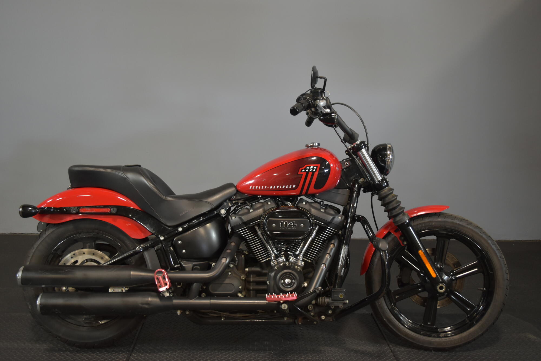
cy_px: 180
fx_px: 496
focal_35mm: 33
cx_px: 270
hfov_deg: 57.2
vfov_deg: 40.0
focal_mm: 22
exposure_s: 1/30
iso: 800
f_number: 4
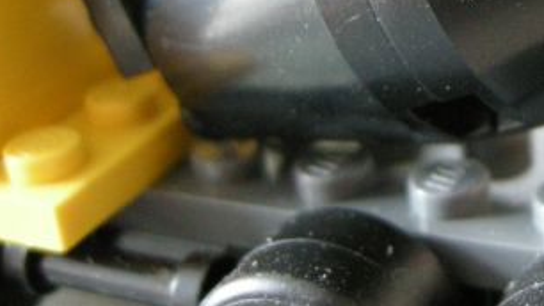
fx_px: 1183
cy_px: -21
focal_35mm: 82
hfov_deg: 24.6
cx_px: 551
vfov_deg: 14.4
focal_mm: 7.5
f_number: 2.7
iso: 400
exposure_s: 1/12.1
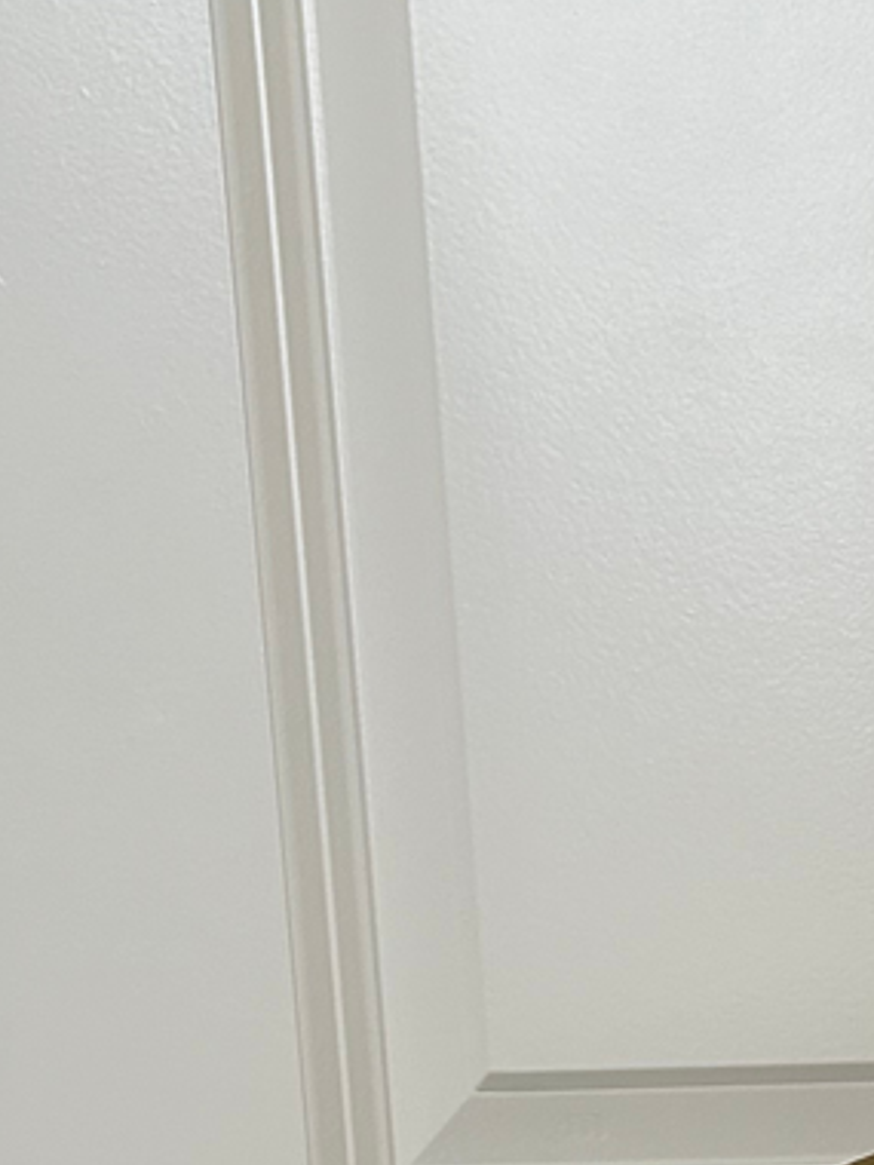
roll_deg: +1.6
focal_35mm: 82
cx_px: 1352
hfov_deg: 16.3
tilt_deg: -7.6
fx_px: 2760
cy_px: 880
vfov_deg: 23.6
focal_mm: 5.7
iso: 200
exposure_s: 1/60
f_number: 1.5
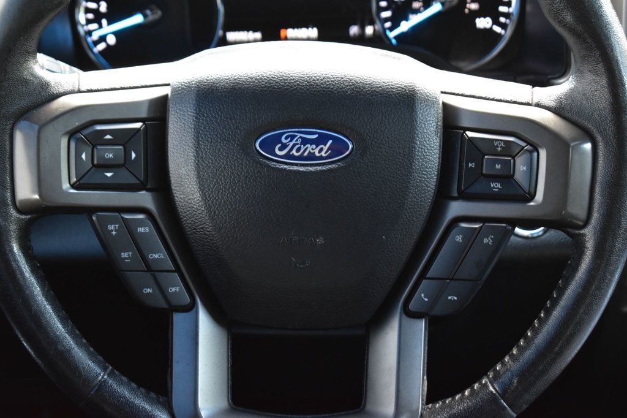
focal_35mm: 78
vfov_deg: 17.5
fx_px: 1358
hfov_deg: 26.0
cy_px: 209
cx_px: 314
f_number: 6.3
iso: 1250
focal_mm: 52
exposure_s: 1/15
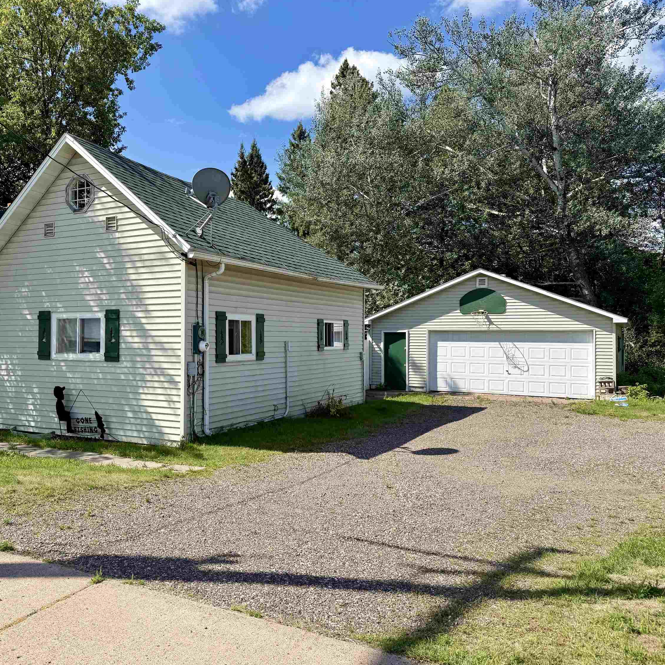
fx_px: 630
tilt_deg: +0.9
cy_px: 329
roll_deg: -0.3
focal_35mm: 29
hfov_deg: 54.3
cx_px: 212
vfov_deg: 55.6
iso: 80
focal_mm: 6.76
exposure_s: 1/3953
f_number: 1.78
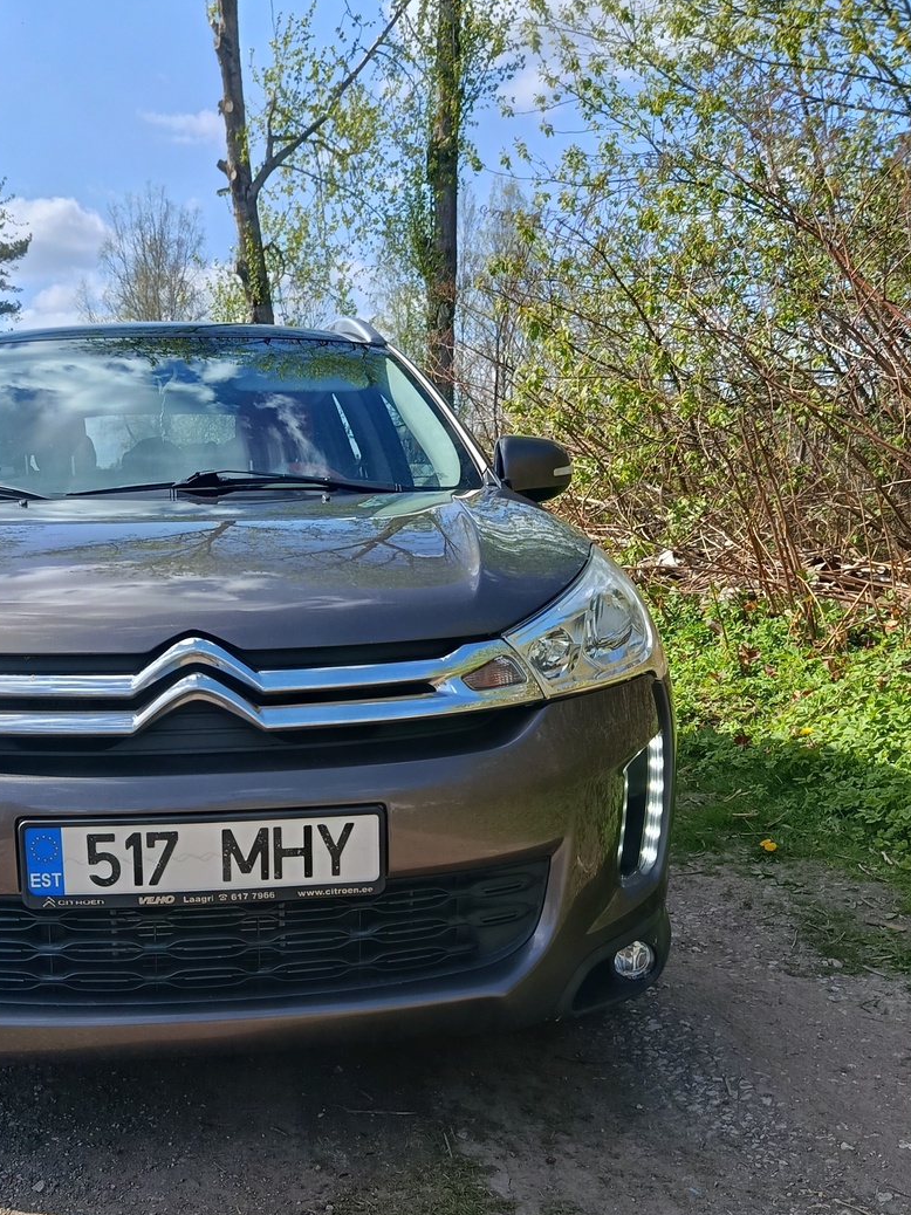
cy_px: 795
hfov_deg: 37.9
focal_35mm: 37
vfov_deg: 49.4
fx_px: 1299
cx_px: 255
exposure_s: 1/311
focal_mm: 5.24
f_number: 1.7
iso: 50
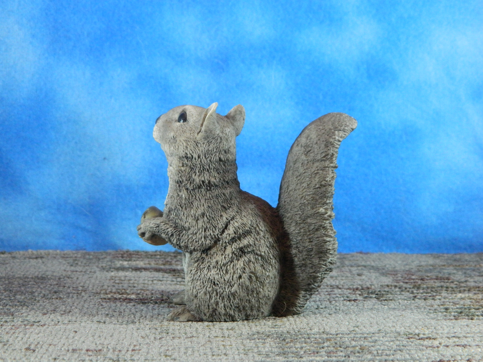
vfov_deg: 21.0
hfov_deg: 27.8
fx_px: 977
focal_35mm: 70
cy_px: 181
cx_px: 242
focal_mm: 12.6
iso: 400
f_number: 4
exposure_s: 1/20
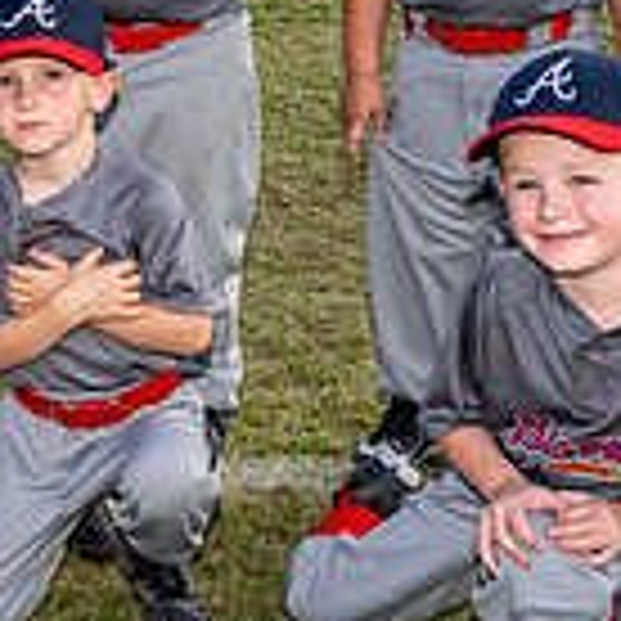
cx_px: -68
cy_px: 83
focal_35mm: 114
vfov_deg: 15.1
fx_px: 2314
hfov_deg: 14.9
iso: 100
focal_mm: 32
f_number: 5.6
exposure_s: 1/200
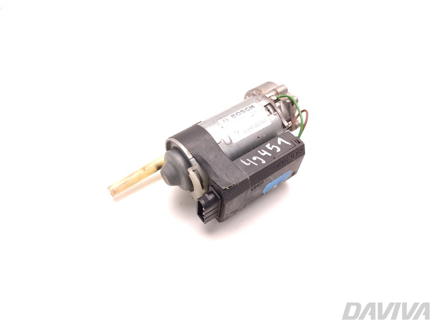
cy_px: 165
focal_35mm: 24
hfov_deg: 71.6
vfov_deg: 56.8
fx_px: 305
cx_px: 220
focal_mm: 5.89
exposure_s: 1/80
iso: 125
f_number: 1.89
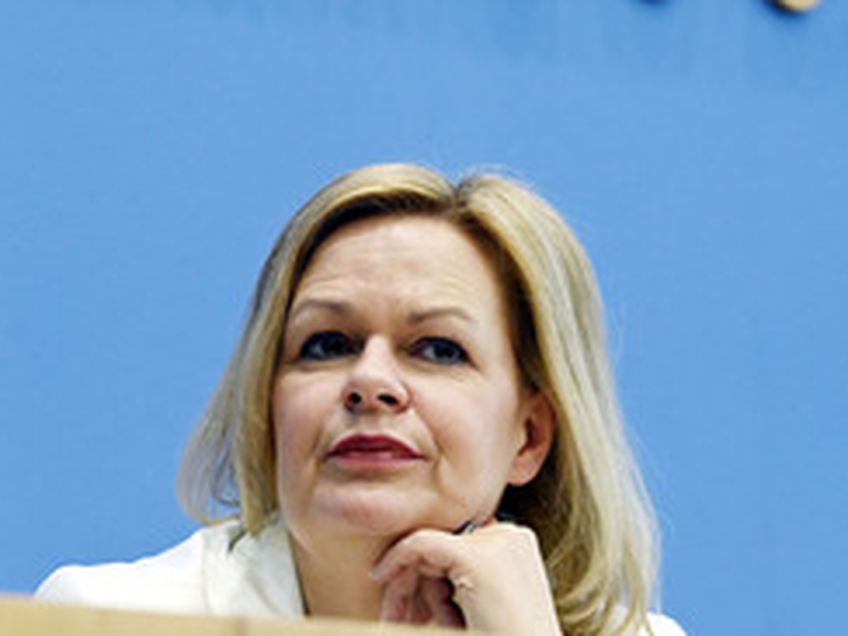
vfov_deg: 6.2
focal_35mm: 240
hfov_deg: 8.2
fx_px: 5879
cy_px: 240
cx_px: 262
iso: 5000
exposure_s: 1/400
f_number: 8
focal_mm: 135
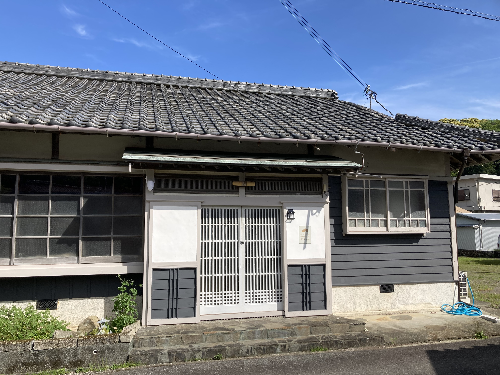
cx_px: 250
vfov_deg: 49.7
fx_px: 404
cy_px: 188
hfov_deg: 63.4
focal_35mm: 28
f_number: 1.8
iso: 20
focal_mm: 3.99
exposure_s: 1/2088
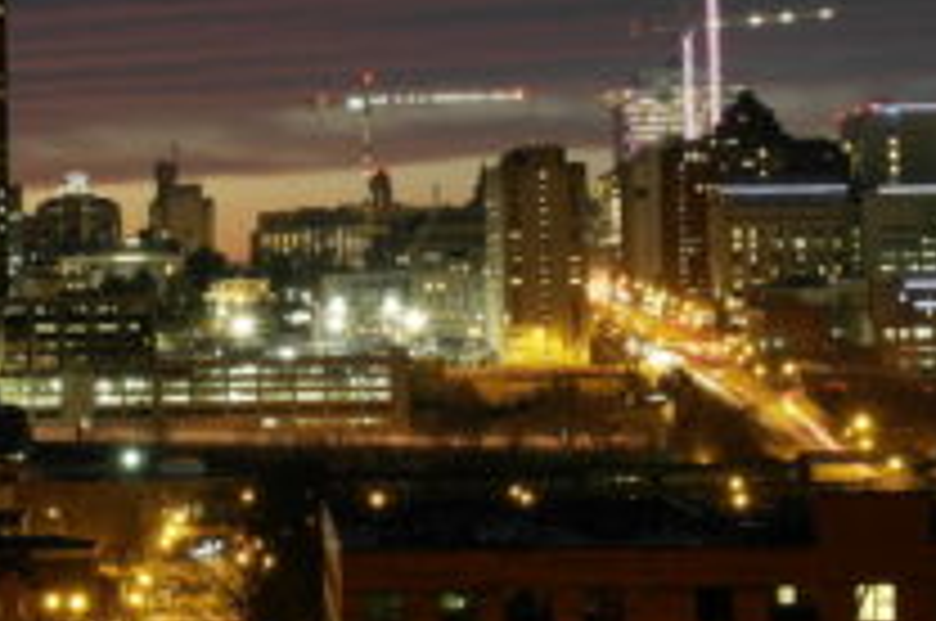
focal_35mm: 111
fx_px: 2882
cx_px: 198
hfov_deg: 18.3
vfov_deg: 12.3
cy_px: 176
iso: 200
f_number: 11
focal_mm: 20
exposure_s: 8
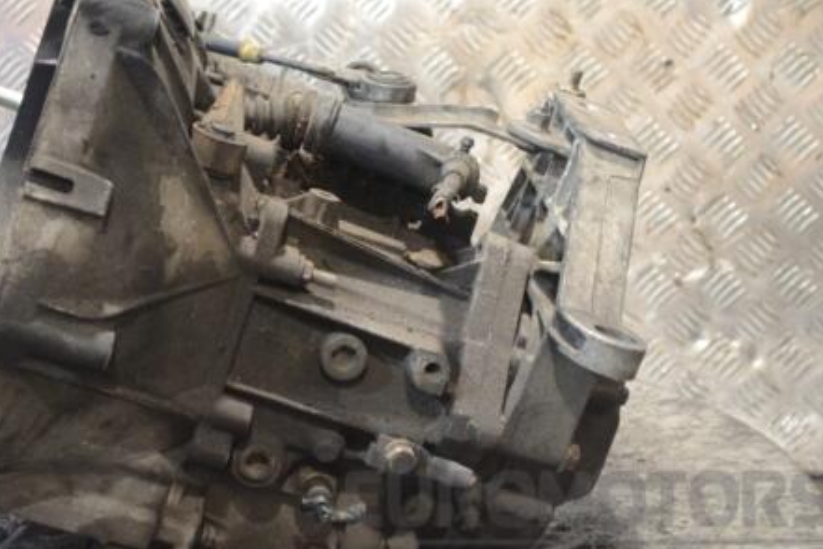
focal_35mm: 102
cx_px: 310
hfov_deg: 20.0
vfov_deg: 13.4
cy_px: 250
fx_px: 2332
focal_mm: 50
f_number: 5.6
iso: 2200
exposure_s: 1/30
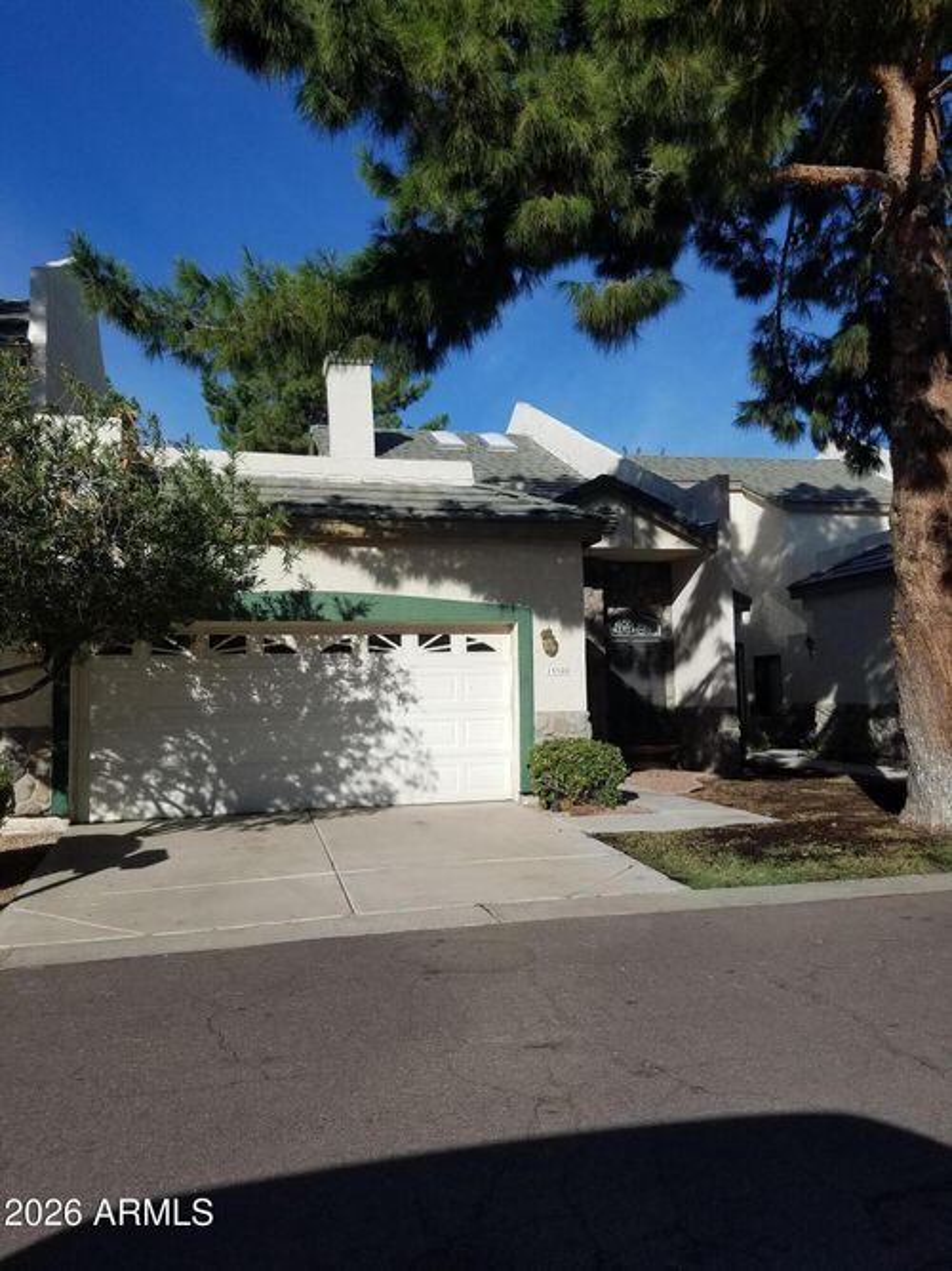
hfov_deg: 53.0
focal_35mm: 26
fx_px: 954
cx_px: 476
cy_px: 636
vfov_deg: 67.3
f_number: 1.7
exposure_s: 1/4464
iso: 50
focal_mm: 4.2
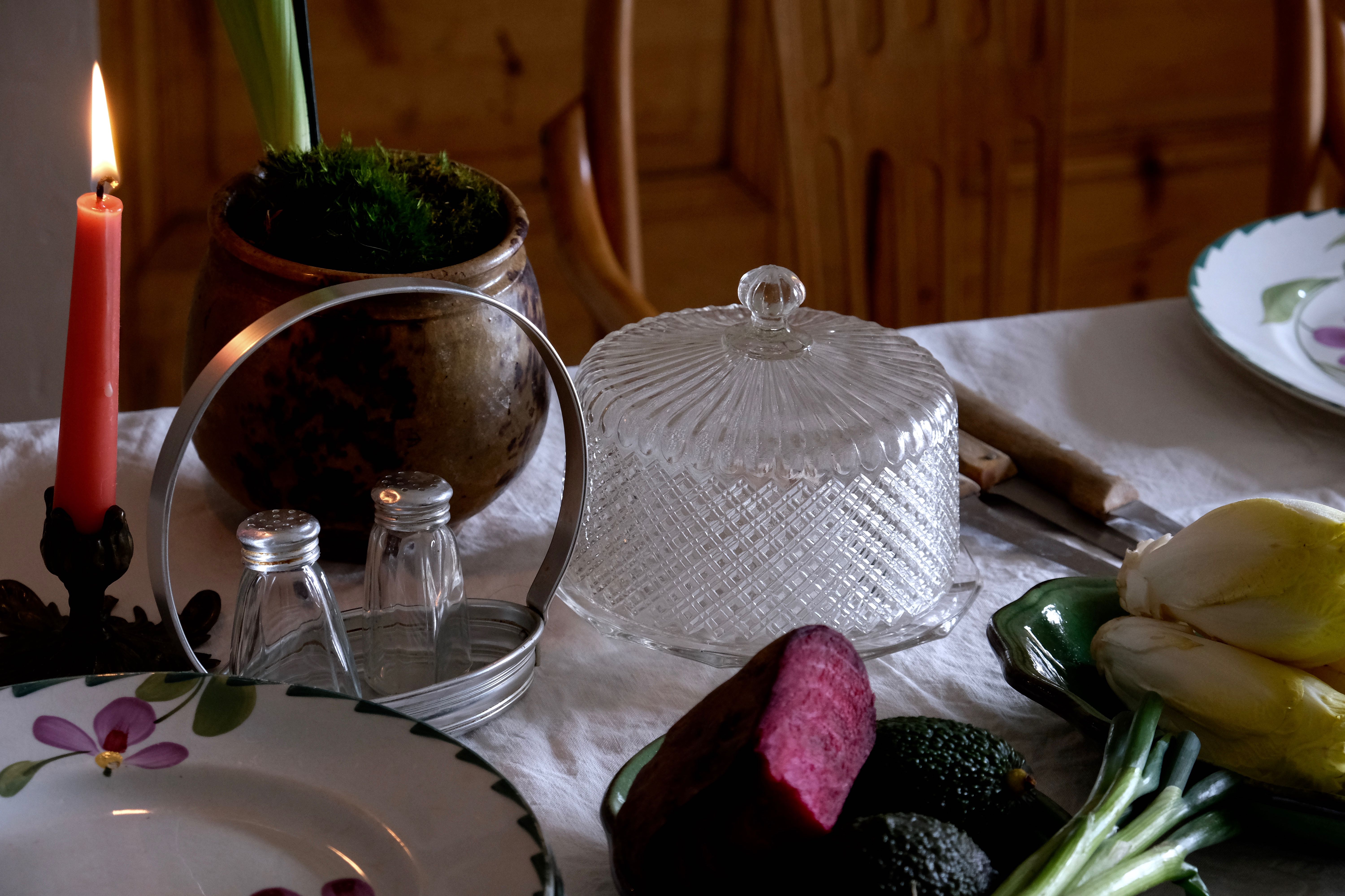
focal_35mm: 83
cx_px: 672
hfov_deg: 24.5
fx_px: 3101
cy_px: 448
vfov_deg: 16.5
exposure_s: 1/125
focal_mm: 55
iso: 2500
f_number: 6.4
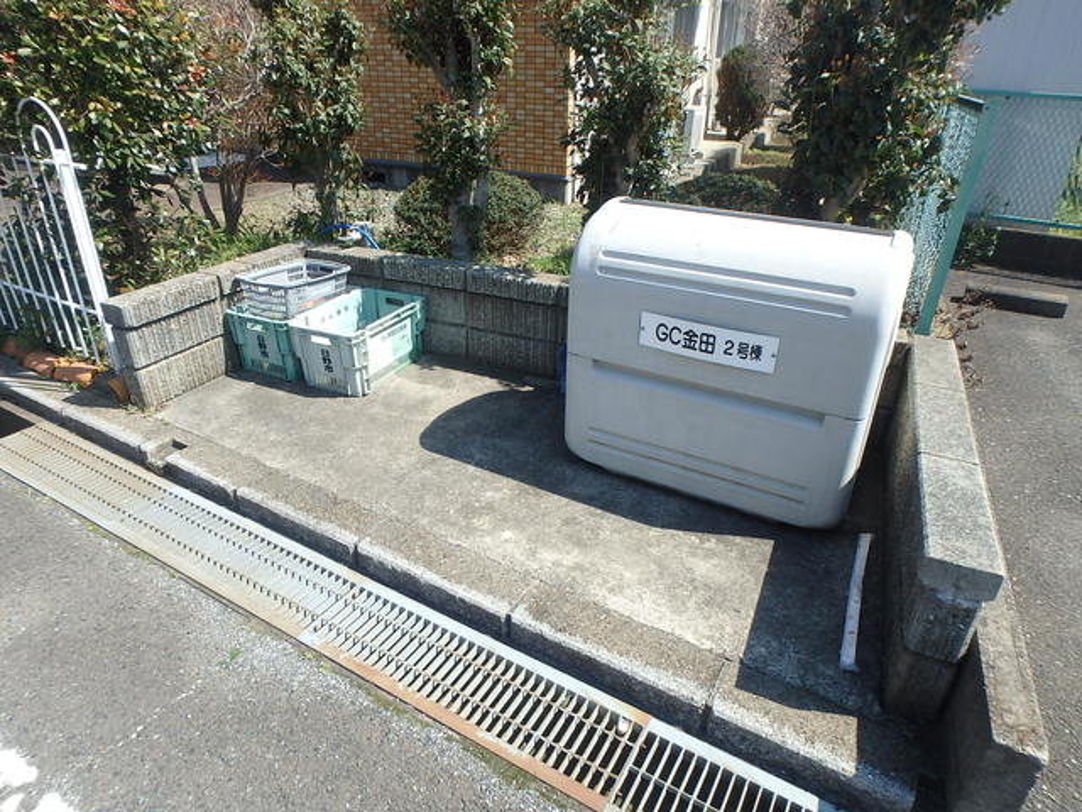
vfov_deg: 63.4
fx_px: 656
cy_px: 406
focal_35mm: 21
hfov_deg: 79.0
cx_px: 541
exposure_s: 1/640
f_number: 3.5
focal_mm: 3.7
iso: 125
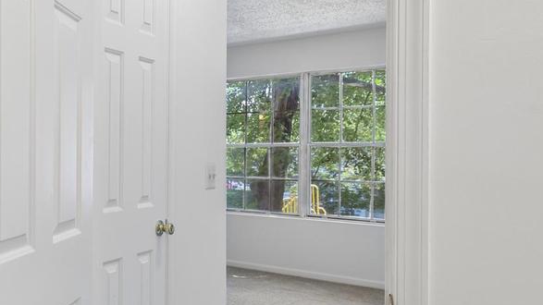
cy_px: 161
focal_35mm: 36
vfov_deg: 32.8
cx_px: -15
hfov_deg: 45.5
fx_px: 518
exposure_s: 1/15
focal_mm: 14
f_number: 8
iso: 320
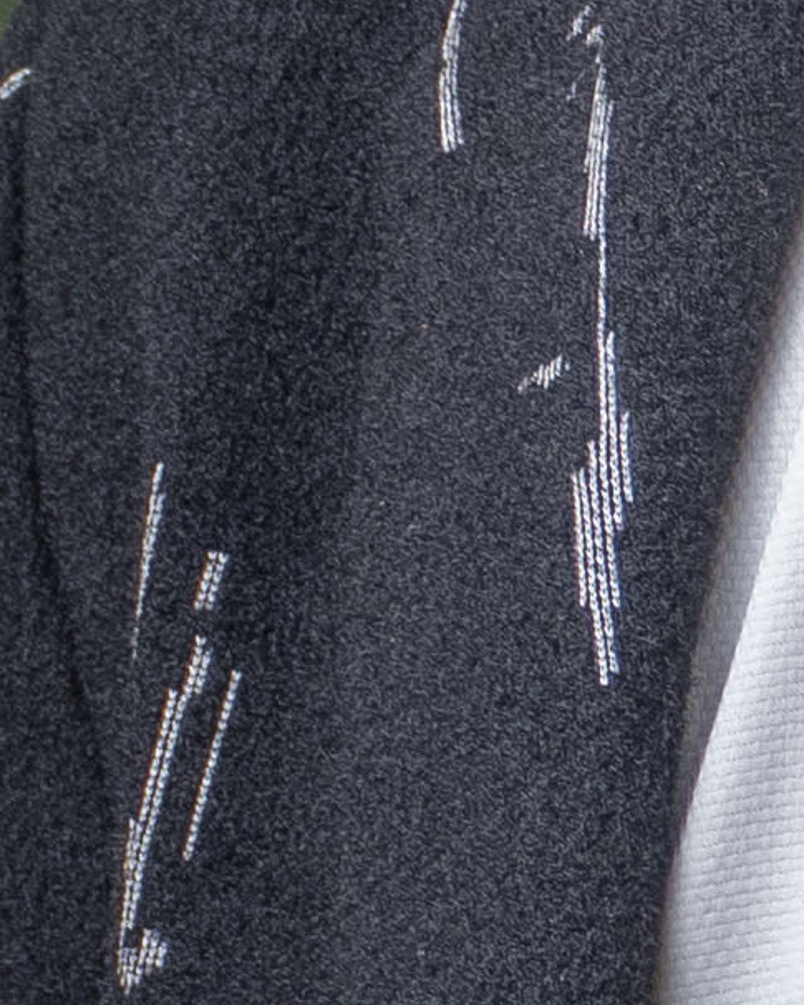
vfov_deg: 2.9
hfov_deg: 2.3
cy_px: 443
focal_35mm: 673
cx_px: 1658
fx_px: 20013
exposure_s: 1/500
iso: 160
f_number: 5.6
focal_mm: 52
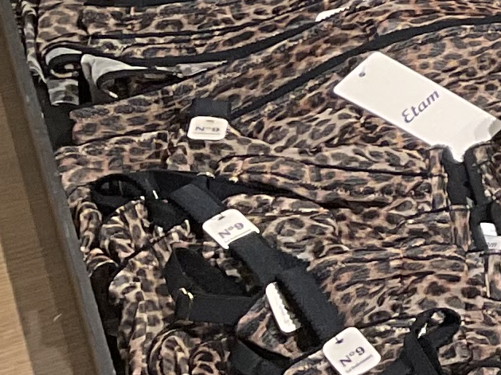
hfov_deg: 8.8
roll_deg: -4.6
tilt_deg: -23.9
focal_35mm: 186
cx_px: 1474
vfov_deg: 7.7
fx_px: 2690
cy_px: -306
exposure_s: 1/100
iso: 32
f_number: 1.8
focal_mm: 3
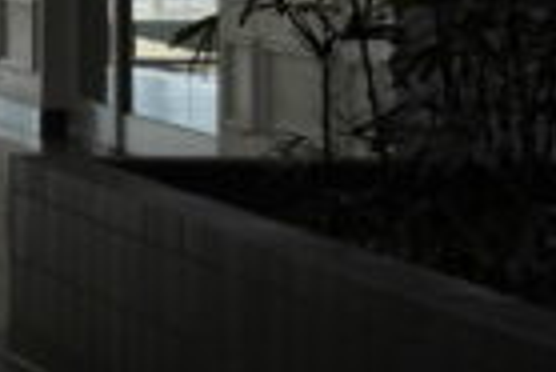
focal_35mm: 271
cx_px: -940
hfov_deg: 7.0
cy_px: -168
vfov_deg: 5.0
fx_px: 4190
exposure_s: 1/125
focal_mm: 32
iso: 100
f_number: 4.5
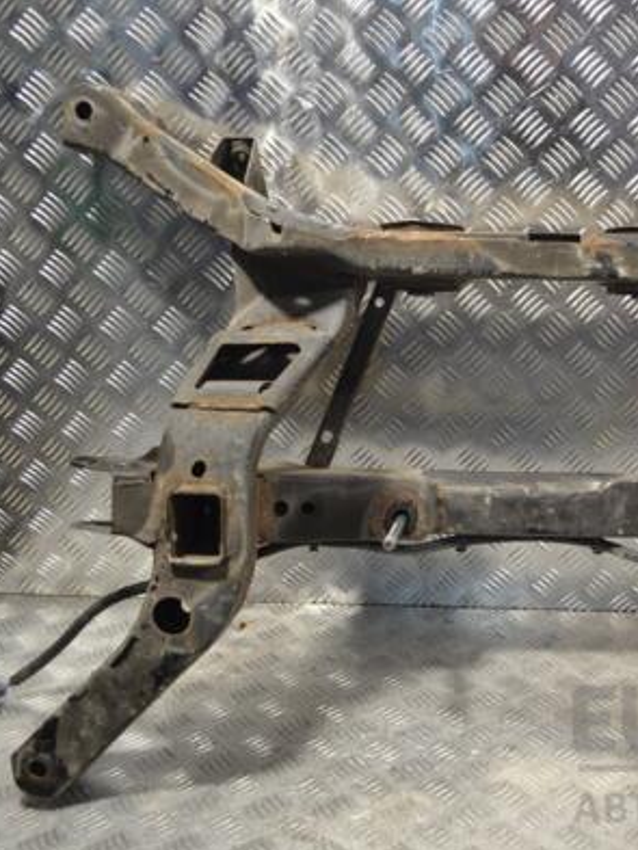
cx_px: 532
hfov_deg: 31.8
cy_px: 430
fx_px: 1081
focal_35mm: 44
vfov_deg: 42.9
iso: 400
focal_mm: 20
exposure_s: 1/80
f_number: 4.5
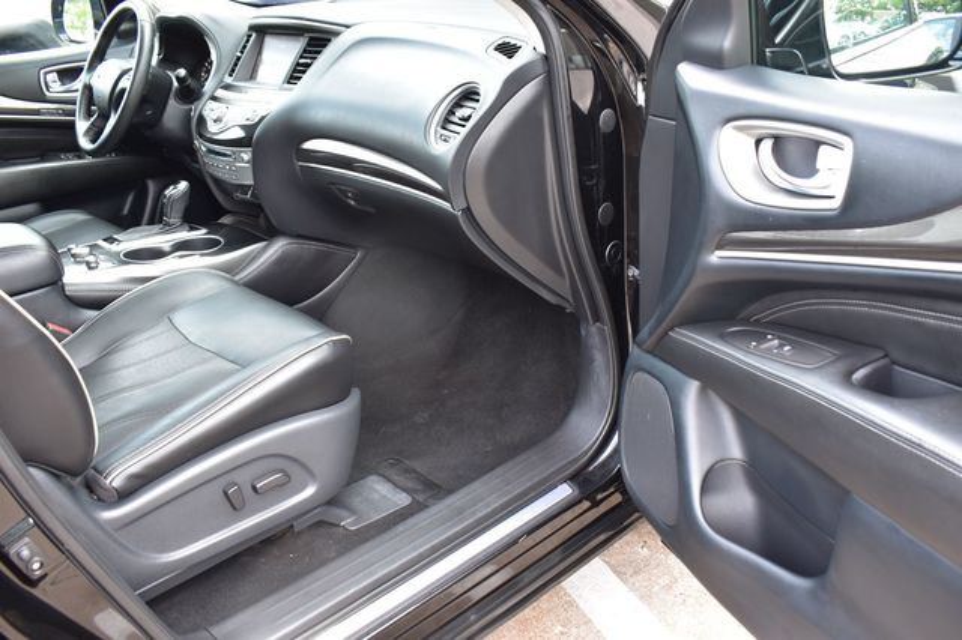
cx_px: 481
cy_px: 320
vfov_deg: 41.7
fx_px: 841
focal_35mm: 32
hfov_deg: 59.5
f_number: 6.3
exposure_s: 1/15
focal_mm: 21
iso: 400
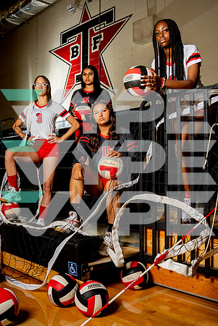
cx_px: 109
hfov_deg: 36.9
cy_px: 163
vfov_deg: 53.1
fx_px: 327
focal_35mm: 36
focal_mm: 24
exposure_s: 1/250
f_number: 6.3
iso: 400
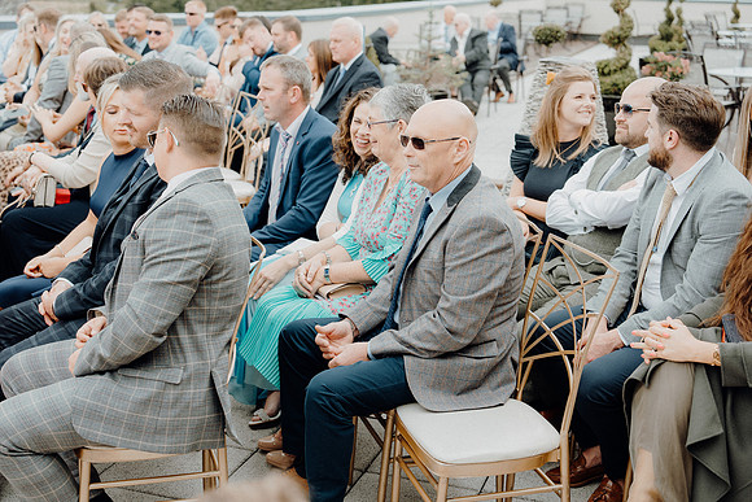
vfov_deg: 27.5
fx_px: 1024
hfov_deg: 40.3
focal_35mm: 49
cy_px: 251
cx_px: 376
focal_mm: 49
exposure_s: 1/320
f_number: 3.5
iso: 125
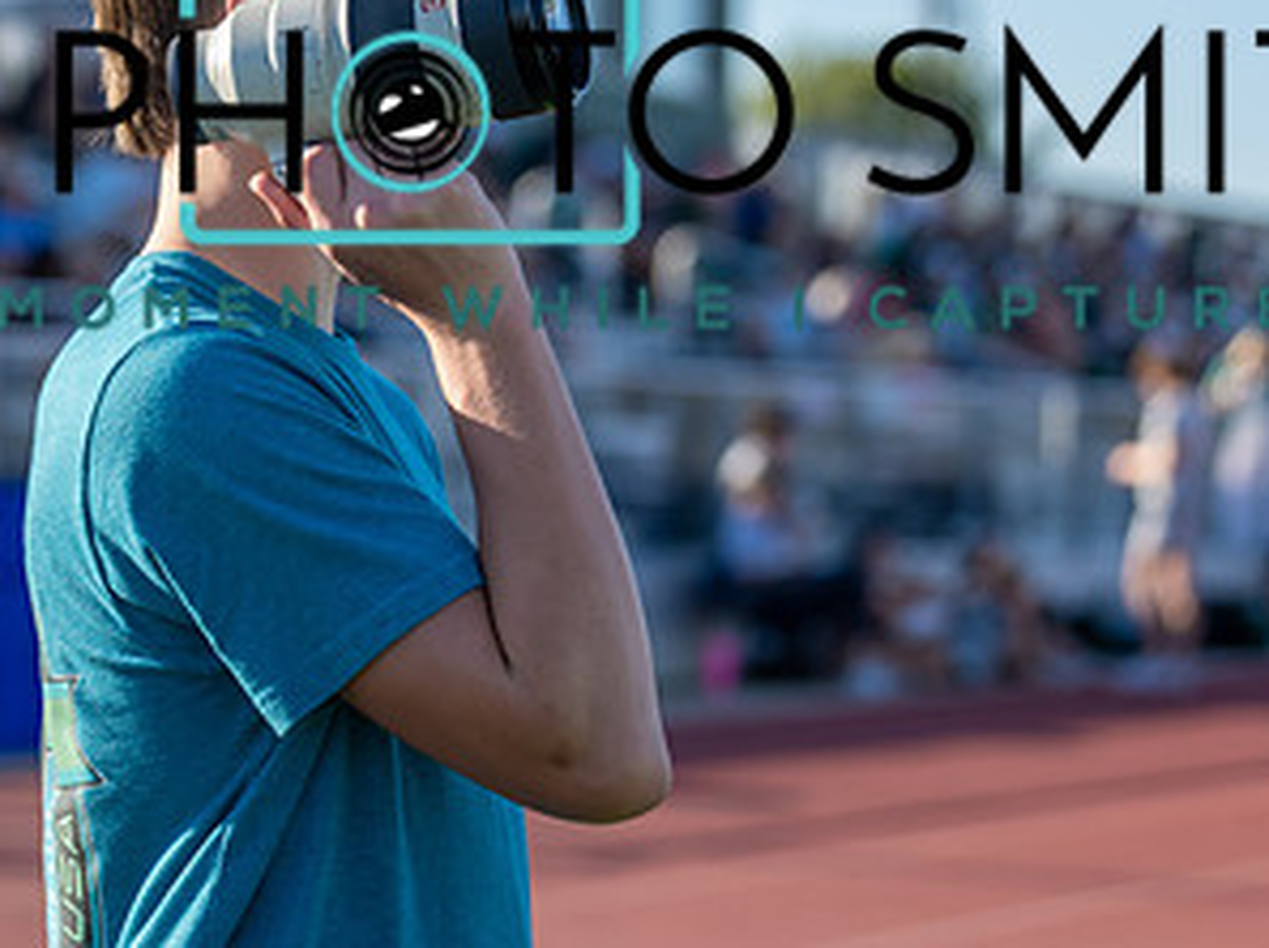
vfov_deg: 10.5
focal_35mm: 141
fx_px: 5163
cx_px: 278
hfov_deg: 13.9
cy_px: 124
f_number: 2.8
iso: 100
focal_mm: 70
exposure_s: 1/1000
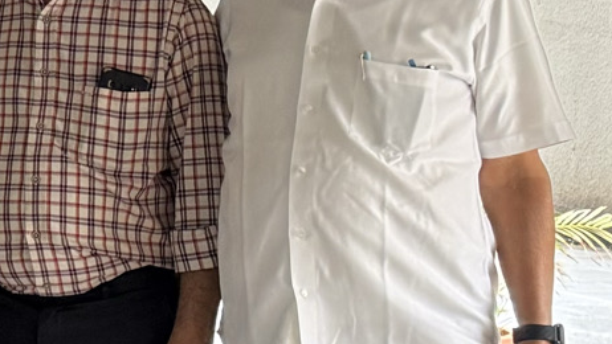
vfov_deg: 8.3
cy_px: -22
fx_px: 2353
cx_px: -992
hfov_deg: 11.4
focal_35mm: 145
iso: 160
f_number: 1.78
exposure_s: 1/100
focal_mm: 6.76
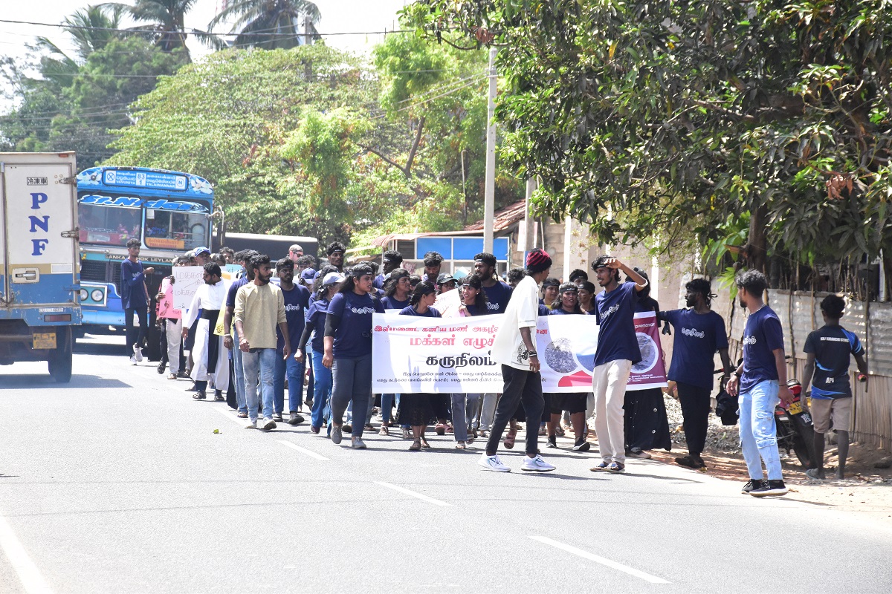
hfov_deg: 15.2
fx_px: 3345
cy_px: 297
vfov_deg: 10.2
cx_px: 446
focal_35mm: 135
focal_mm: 90
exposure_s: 1/1600
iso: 2000
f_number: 10
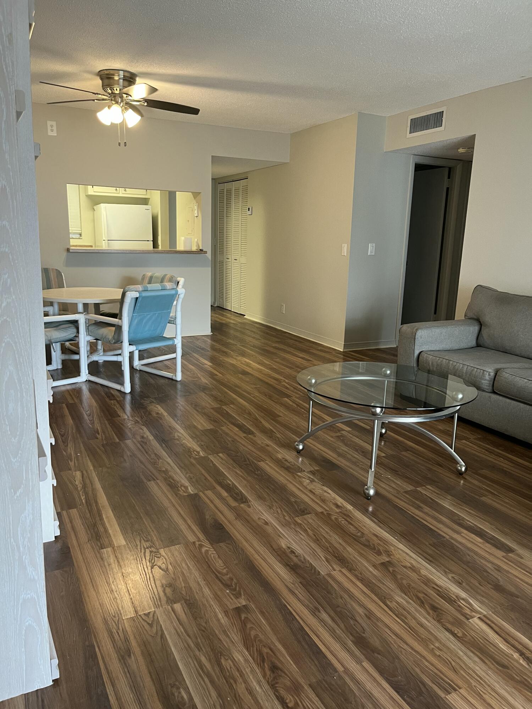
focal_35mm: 26
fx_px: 533
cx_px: 266
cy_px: 354
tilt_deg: -12.8
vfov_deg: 67.3
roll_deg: +0.1
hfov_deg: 53.1
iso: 200
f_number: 1.6
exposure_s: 1/60
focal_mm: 5.1
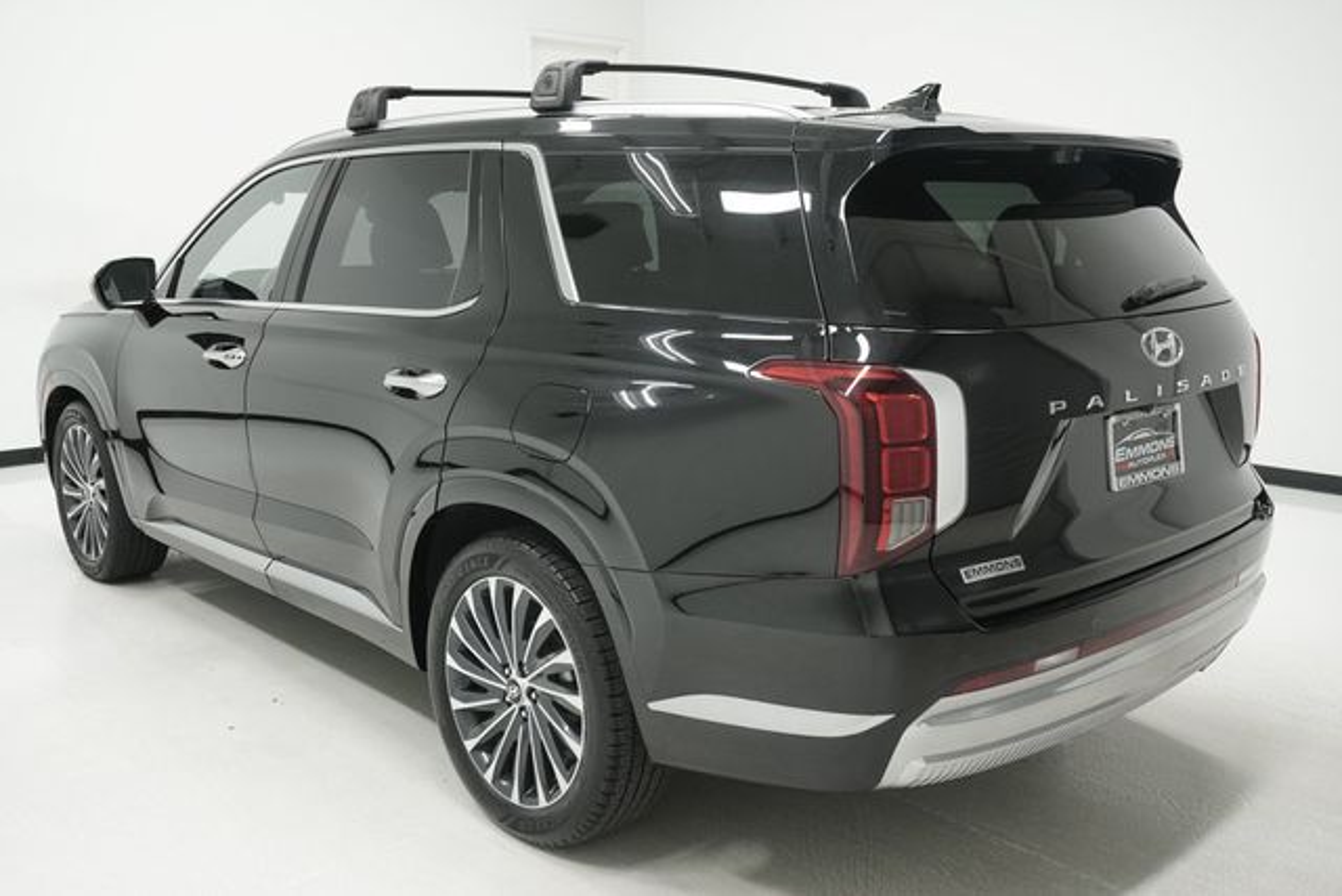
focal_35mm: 33
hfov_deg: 57.2
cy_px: 448
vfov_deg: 40.0
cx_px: 671
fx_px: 1230
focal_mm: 22
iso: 1250
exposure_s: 1/200
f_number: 5.6
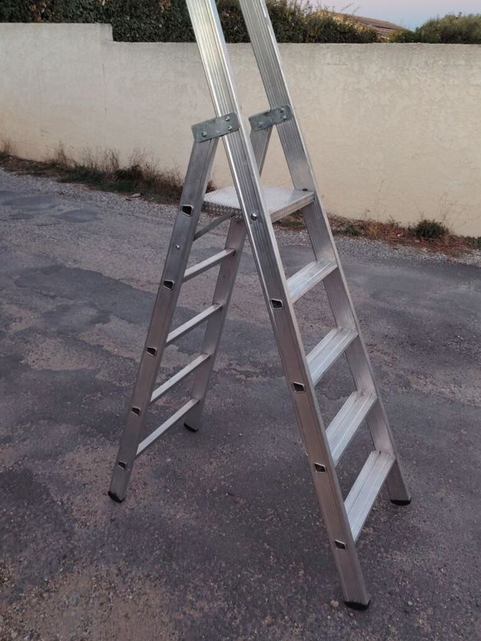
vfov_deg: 58.2
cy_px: 290
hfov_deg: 45.4
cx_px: 261
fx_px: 574
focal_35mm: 31
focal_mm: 5.25
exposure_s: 1/33.3
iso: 431
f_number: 1.75
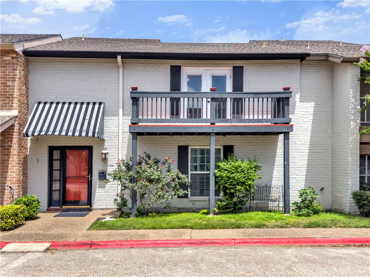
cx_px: 185
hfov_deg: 55.4
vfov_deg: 42.9
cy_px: 138
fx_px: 353
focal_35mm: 33
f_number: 1.8
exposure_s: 1/4500
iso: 64
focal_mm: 6.76
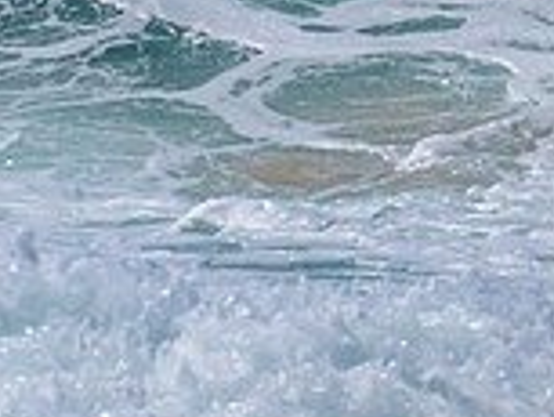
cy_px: -261
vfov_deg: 0.5
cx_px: -486
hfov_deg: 0.6
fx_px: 52839
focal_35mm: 3299
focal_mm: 800
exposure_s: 1/2000
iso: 450
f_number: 11
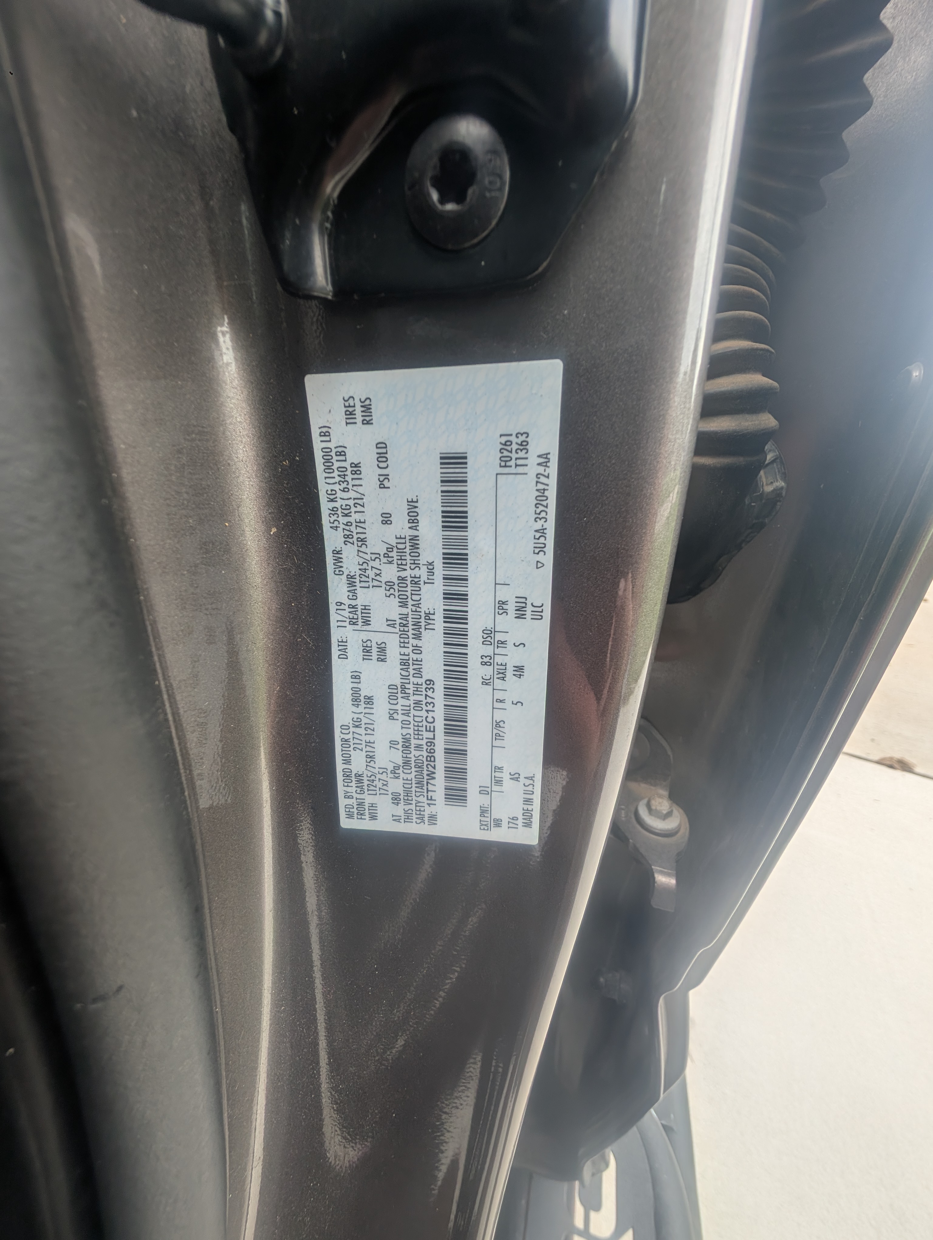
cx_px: 466
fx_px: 430
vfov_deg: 110.5
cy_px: 620
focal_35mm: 12
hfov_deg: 94.6
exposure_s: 1/244
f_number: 1.95
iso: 41
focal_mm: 2.23
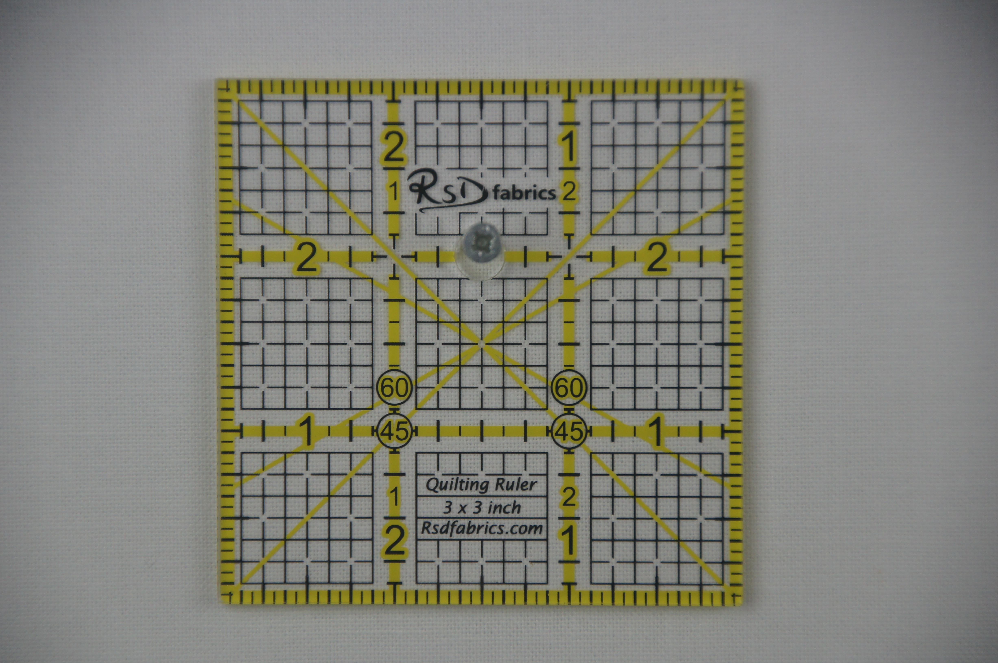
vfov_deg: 5.7
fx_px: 6646
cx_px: 499
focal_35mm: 240
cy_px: 332
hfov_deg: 8.6
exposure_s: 1/320
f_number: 6.3
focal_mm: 160
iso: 500
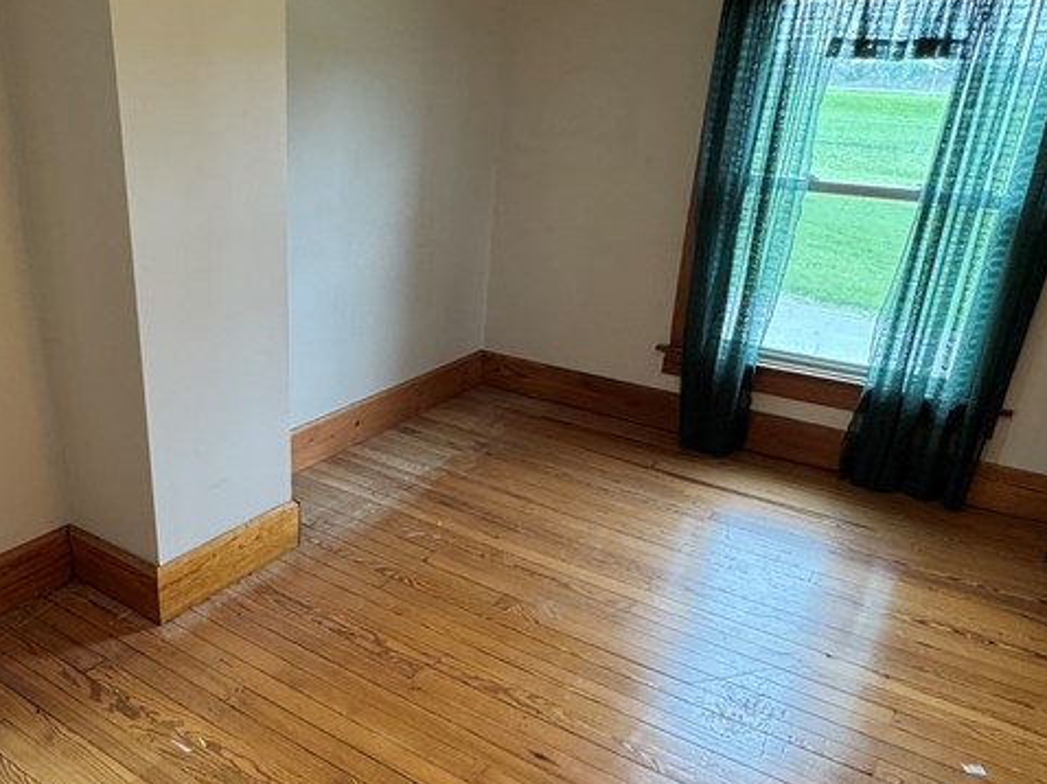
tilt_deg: -25.9
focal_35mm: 30
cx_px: 383
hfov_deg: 59.1
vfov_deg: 46.4
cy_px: 482
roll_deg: -1.8
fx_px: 907
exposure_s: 1/120
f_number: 2.2
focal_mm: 2.22
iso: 250
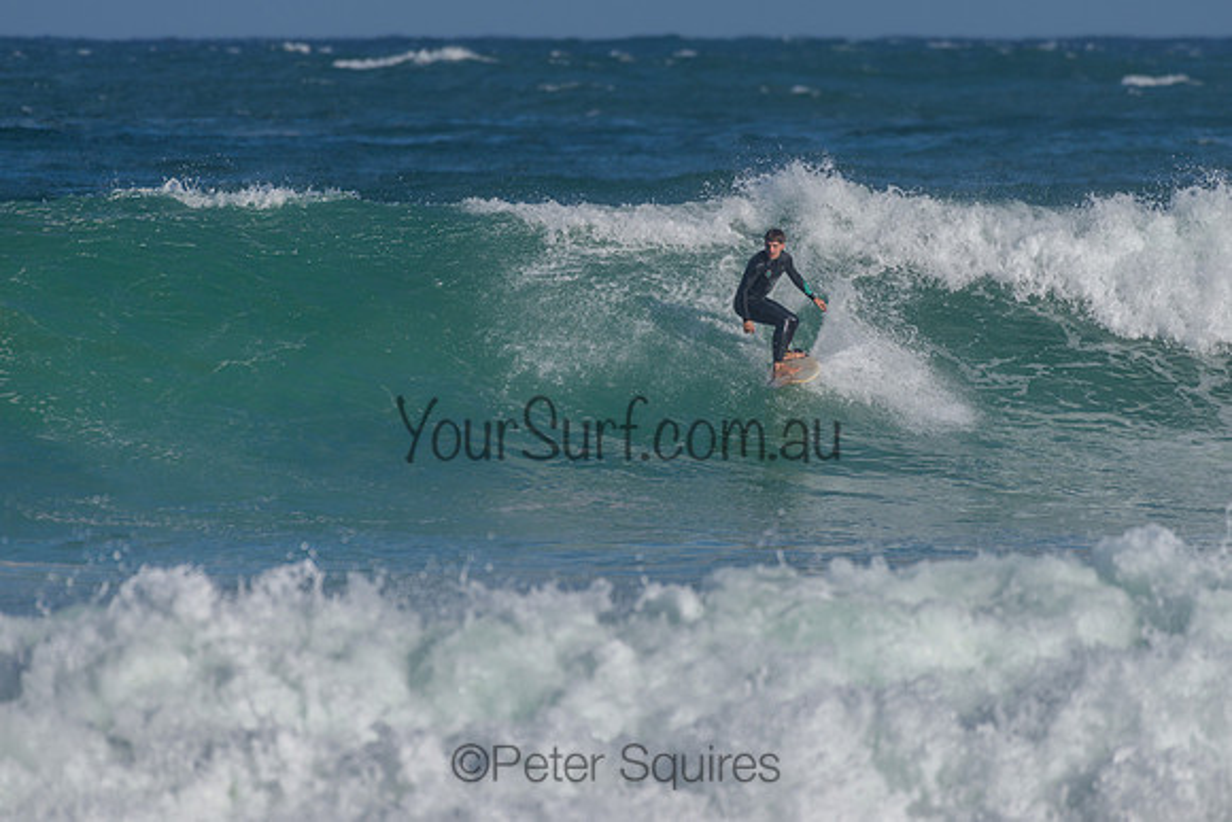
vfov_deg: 2.2
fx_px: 20967
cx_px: 674
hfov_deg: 3.4
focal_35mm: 613
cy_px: 324
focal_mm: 500
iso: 110
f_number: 5.6
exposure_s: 1/2000
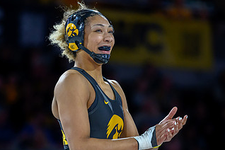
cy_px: 113
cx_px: 92
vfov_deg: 3.4
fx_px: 2500
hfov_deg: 5.2
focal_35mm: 400
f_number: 2.8
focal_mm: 190
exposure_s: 1/800
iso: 5000
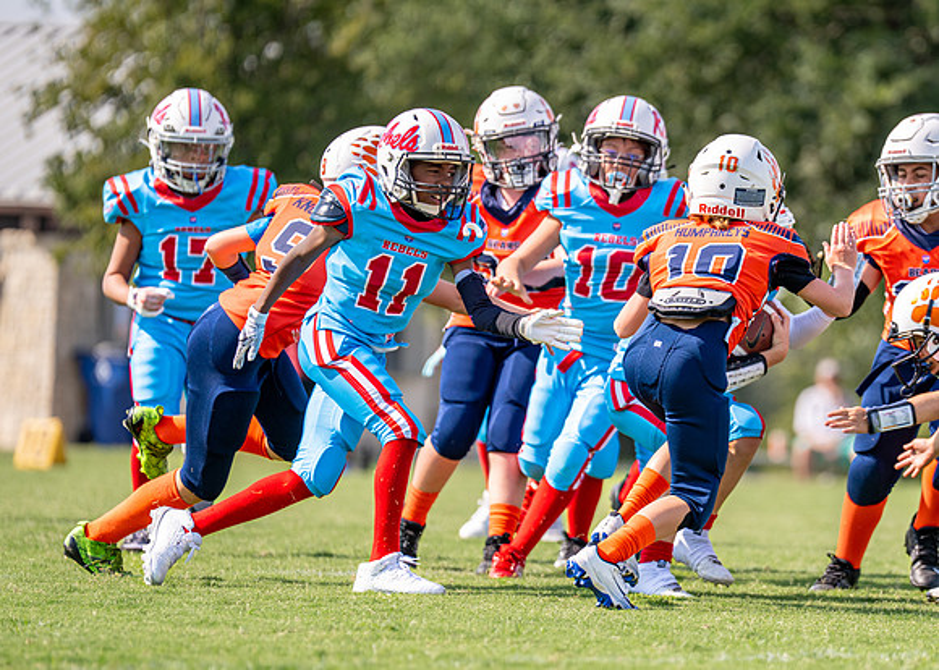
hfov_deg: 6.4
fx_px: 8431
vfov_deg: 4.6
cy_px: 331
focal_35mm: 316
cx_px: 745
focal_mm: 200
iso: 125
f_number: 2.8
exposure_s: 1/2000
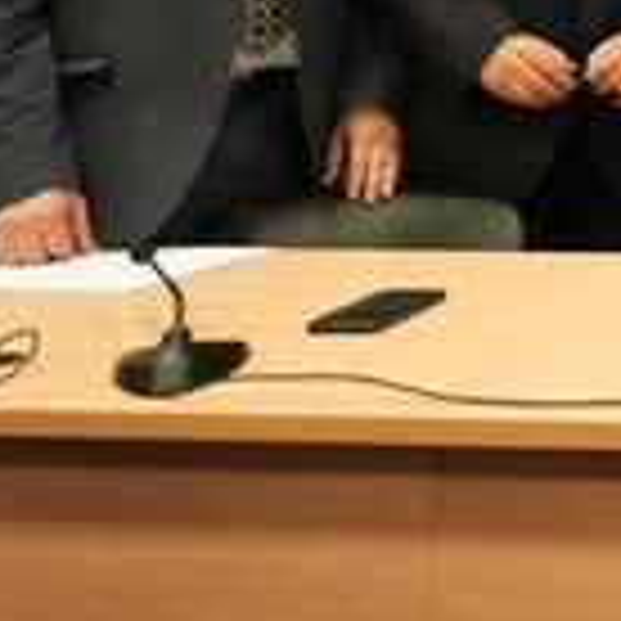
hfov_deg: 16.2
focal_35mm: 78
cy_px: -266
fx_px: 1583
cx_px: 1296
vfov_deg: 19.7
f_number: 2.8
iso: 3200
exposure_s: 1/200
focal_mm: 19.5
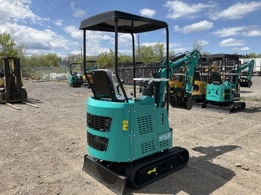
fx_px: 219
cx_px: 130
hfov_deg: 61.7
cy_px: 98
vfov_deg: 48.2
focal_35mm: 29
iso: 25
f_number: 1.8
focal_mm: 3
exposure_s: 1/1730
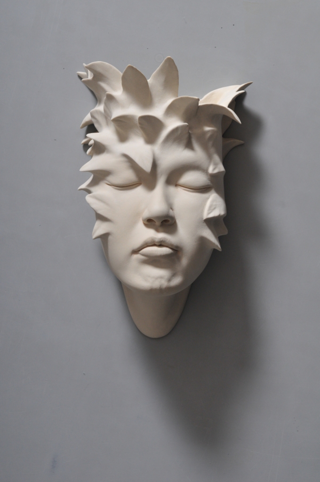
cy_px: 241
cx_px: 160
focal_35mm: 72
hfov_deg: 18.9
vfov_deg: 28.1
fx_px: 963
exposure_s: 1/200
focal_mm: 48
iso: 400
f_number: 7.1
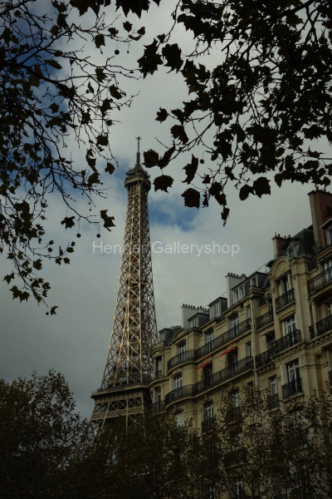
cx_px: 166
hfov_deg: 28.6
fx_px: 650
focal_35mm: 47
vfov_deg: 41.9
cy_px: 250
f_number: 4.5
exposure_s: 1/1250
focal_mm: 17.4
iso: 125
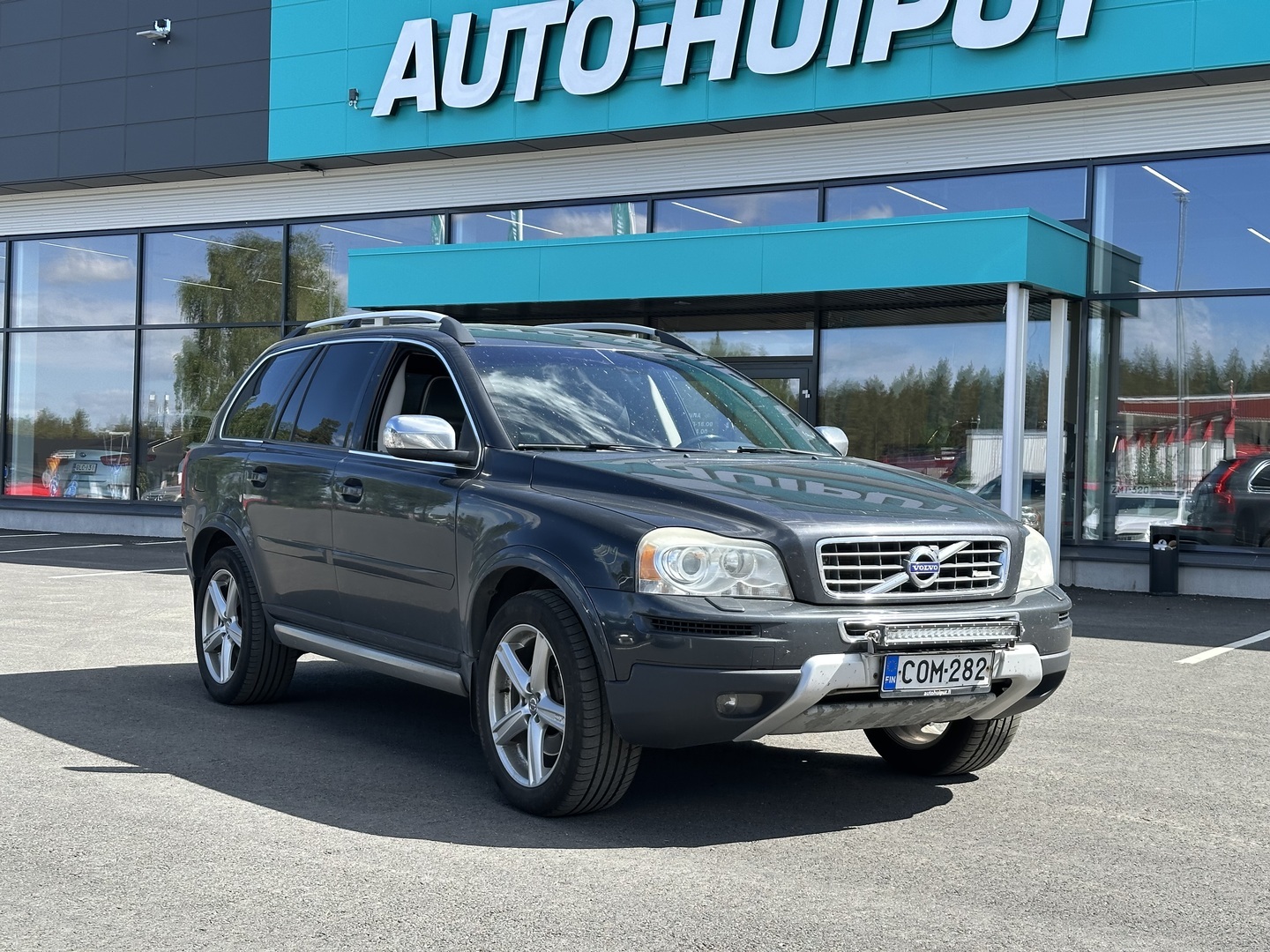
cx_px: 635
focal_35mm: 48
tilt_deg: +0.8
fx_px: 1761
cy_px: 476
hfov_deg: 39.7
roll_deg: -1.6
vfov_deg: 30.3
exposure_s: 1/944
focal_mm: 6.86
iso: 64
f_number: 1.78
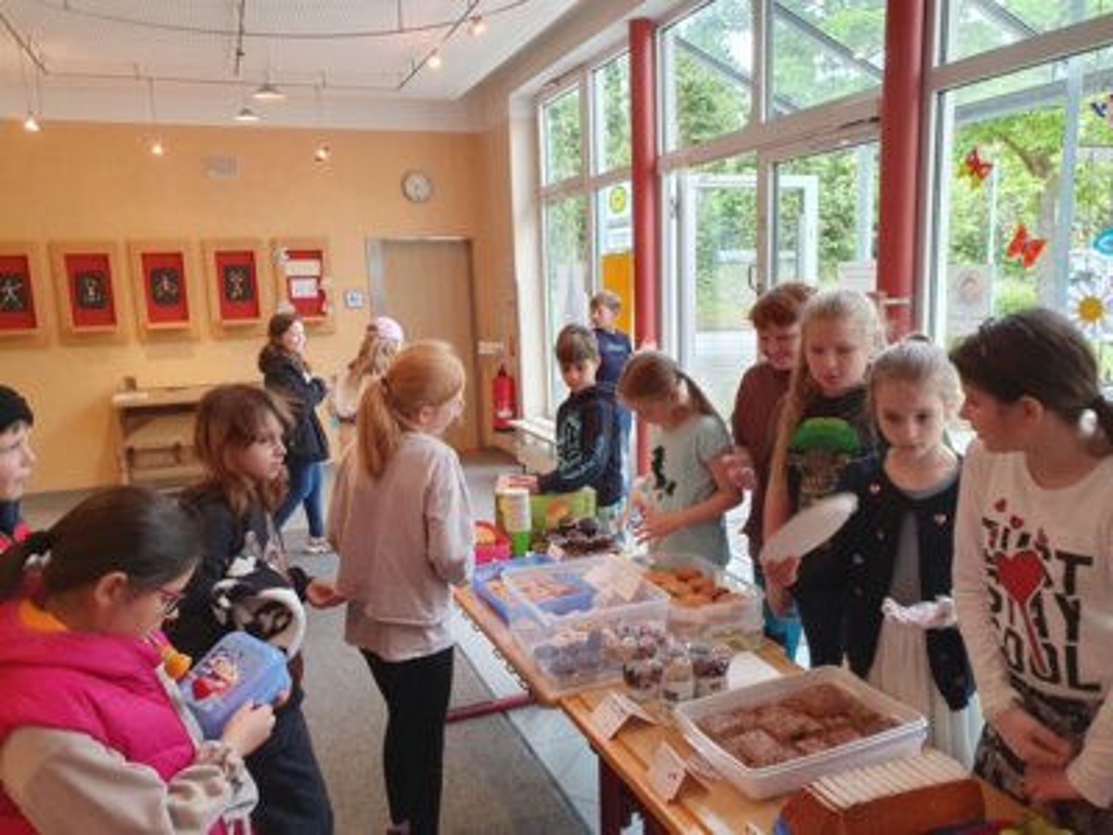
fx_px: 836
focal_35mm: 26
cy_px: 418
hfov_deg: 67.3
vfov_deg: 53.1
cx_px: 556
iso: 320
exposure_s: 1/100
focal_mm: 4.32
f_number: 2.4
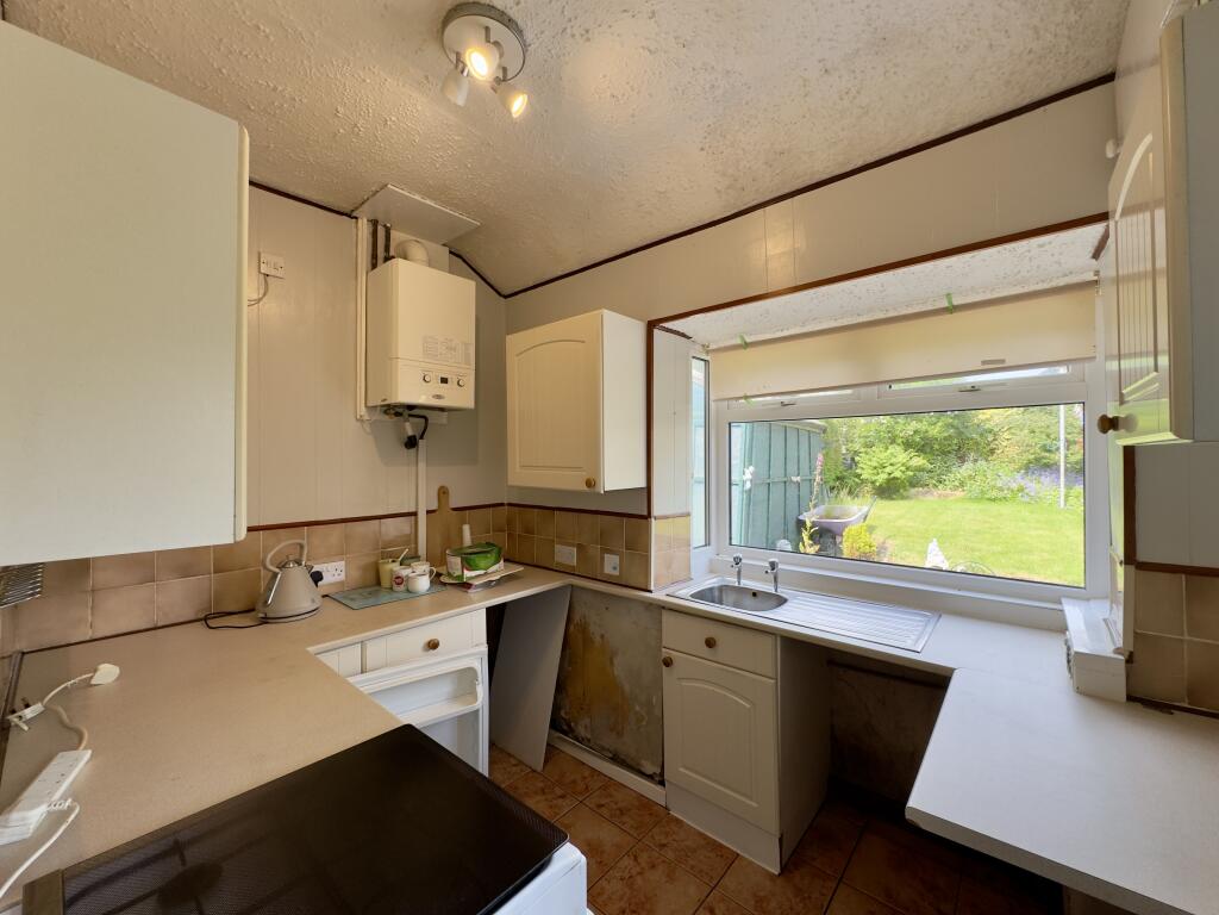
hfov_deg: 102.1
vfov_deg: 85.7
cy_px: 458
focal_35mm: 14
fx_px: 493
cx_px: 610
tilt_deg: +0.5
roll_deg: +0.7
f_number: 2.2
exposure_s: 1/99
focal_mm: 2.22
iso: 40
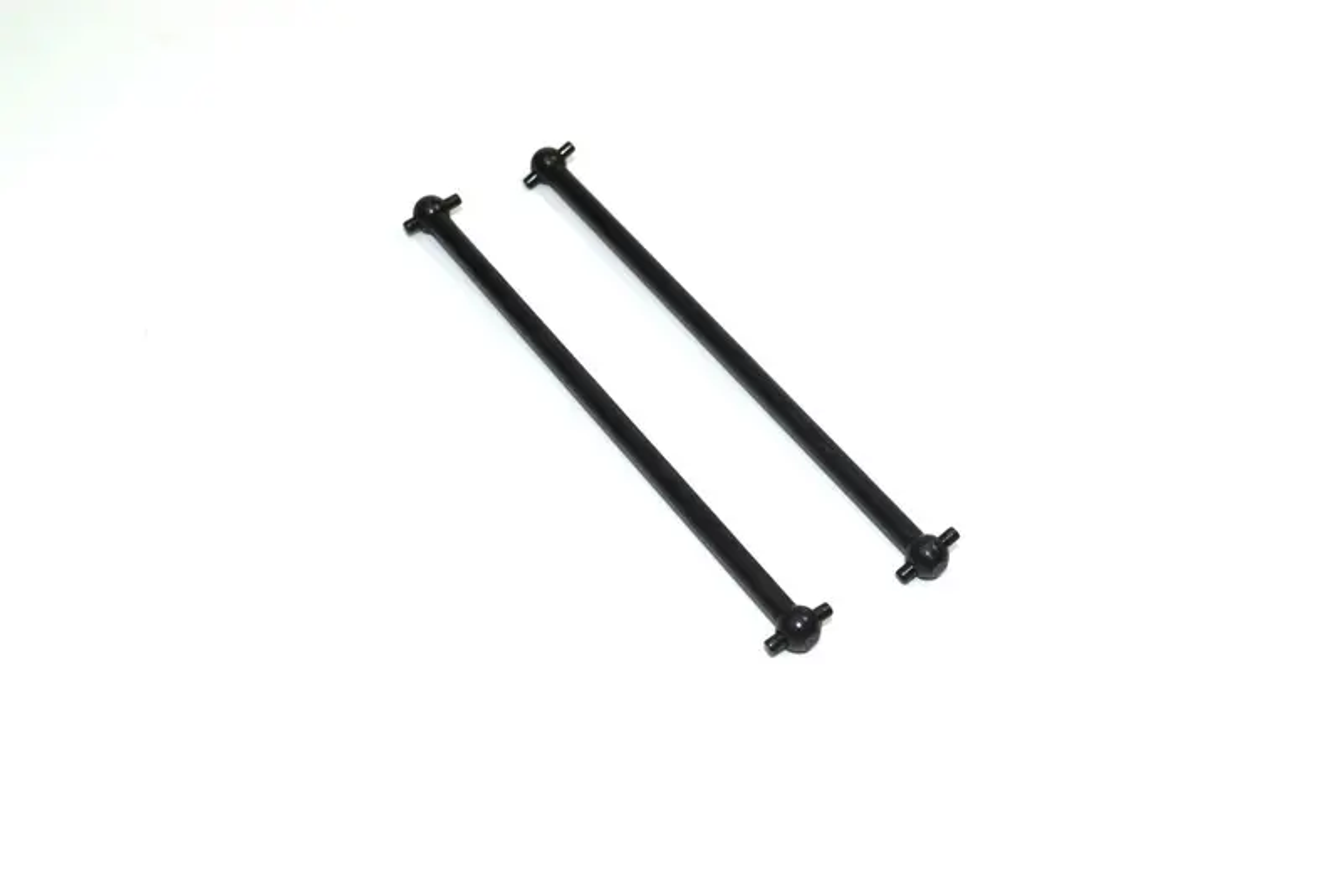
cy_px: 448
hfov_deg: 37.8
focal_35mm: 52
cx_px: 671
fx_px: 1958
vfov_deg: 25.8
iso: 100
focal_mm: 35
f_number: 11
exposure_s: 1/40
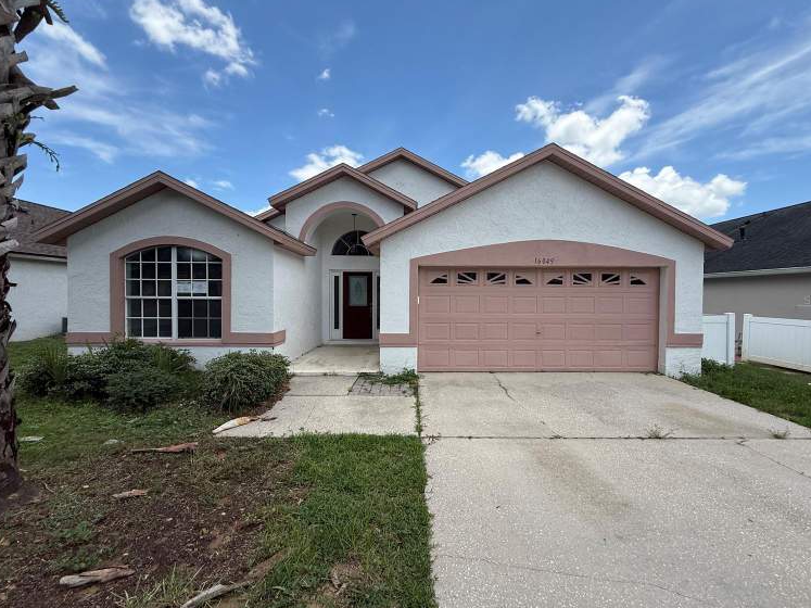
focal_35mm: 15
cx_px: 421
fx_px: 351
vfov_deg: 81.7
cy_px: 300
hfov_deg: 98.1
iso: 50
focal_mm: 2.22
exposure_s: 1/1167
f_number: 2.2
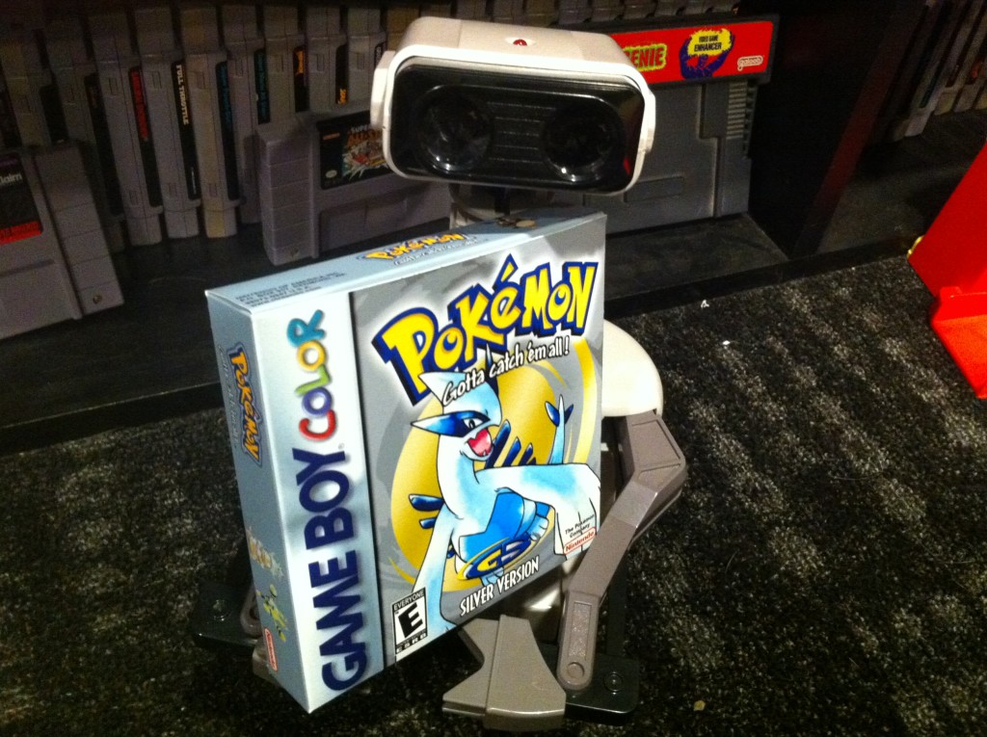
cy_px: 368
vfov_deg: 40.6
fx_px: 997
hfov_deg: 52.7
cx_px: 494
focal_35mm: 35
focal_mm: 3.85
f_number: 2.8
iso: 800
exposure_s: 1/15
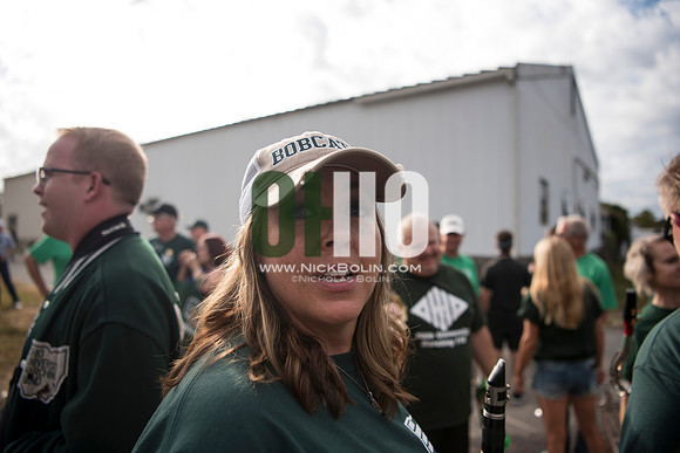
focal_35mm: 24
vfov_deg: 53.2
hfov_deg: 73.7
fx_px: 453
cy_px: 226
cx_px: 340
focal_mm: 24
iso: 250
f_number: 2.8
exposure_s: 1/2000
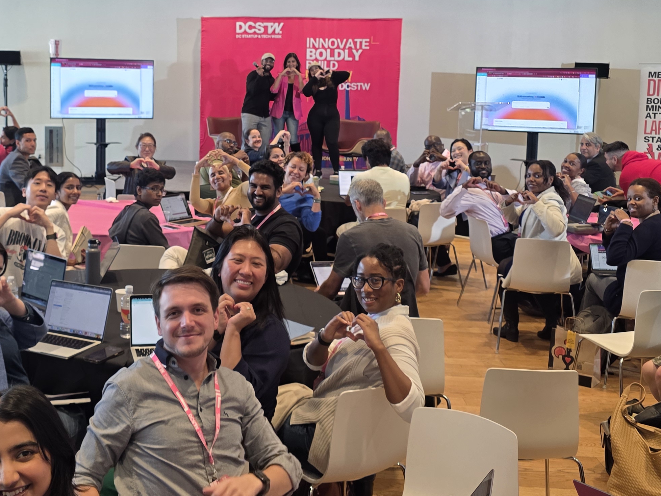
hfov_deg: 39.9
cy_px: 157
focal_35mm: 47
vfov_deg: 30.6
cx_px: 215
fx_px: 898
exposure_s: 1/120
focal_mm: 6.3
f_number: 1.7
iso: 125
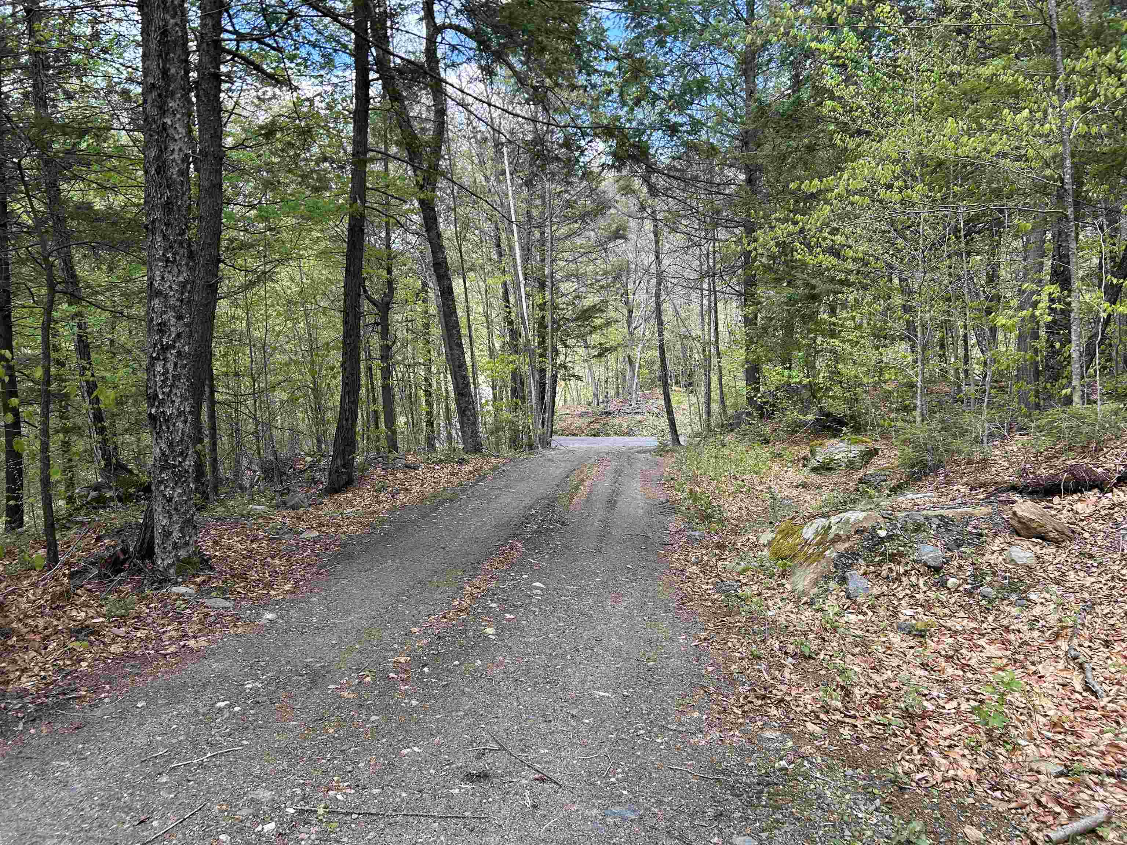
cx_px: 564
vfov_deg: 53.1
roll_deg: -2.1
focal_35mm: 26
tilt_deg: -10.0
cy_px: 422
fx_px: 846
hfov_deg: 67.3
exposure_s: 1/443
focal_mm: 5.7
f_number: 1.5
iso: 50
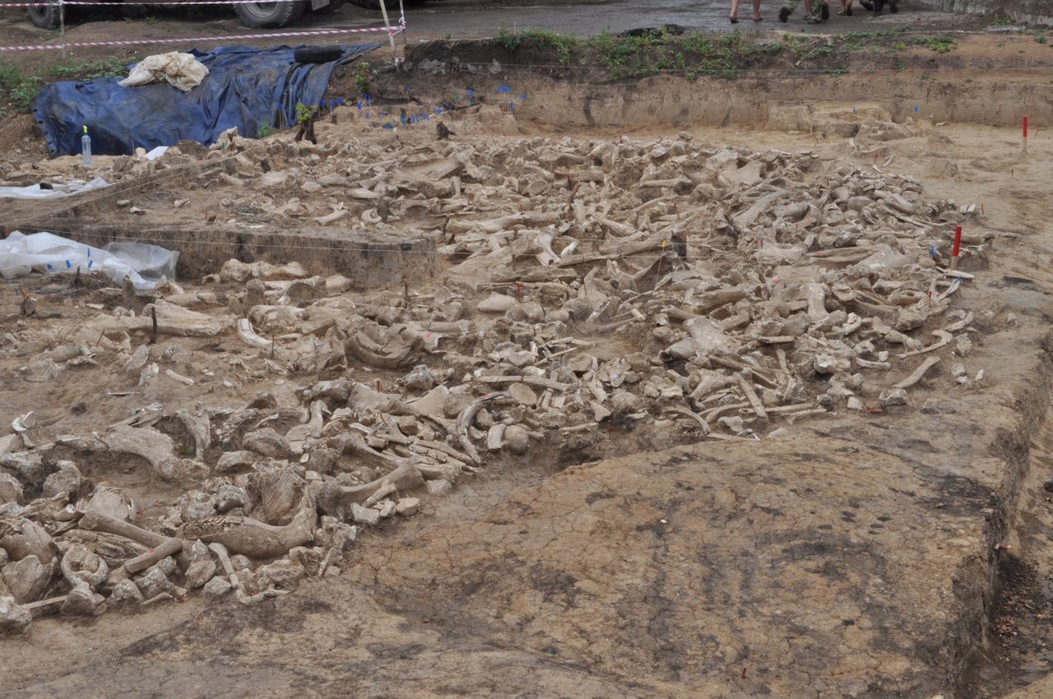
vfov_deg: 22.6
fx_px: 1753
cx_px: 526
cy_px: 350
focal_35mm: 60
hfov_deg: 33.4
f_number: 32
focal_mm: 40
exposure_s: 1/20
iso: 160
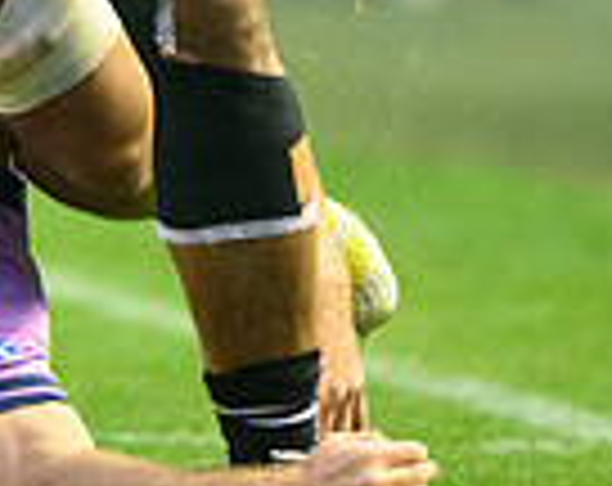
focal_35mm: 2261
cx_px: -76
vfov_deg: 0.7
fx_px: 40836
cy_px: -341
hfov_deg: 0.9
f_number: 3.2
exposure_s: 1/1000
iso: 6400
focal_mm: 400
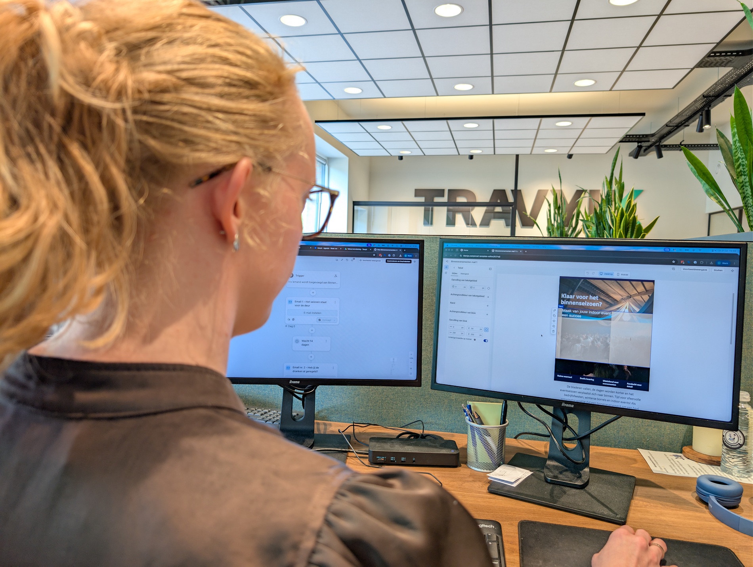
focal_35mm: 24
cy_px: 284
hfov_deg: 71.5
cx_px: 376
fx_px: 523
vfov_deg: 56.9
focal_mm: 6.9
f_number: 1.68
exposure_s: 1/50
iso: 67
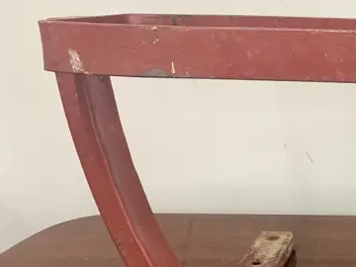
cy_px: 214
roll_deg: -0.1
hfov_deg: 22.9
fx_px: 761
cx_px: 484
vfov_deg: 19.7
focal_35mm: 74
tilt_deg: -22.1
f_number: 1.8
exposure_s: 1/50
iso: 80
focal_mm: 4.25
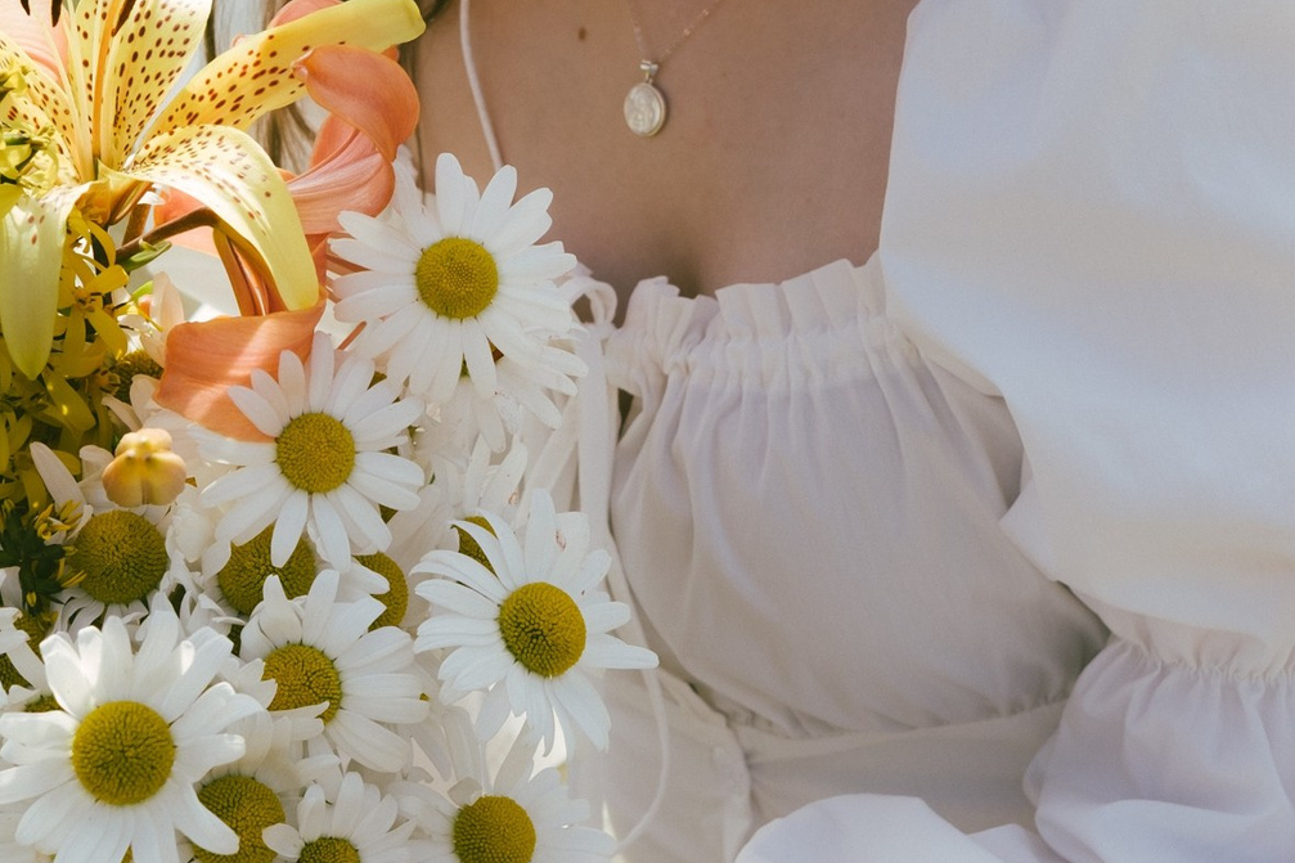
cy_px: 158
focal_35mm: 136
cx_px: 540
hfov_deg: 15.1
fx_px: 4891
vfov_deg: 10.1
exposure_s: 1/400
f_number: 5
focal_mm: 35
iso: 160
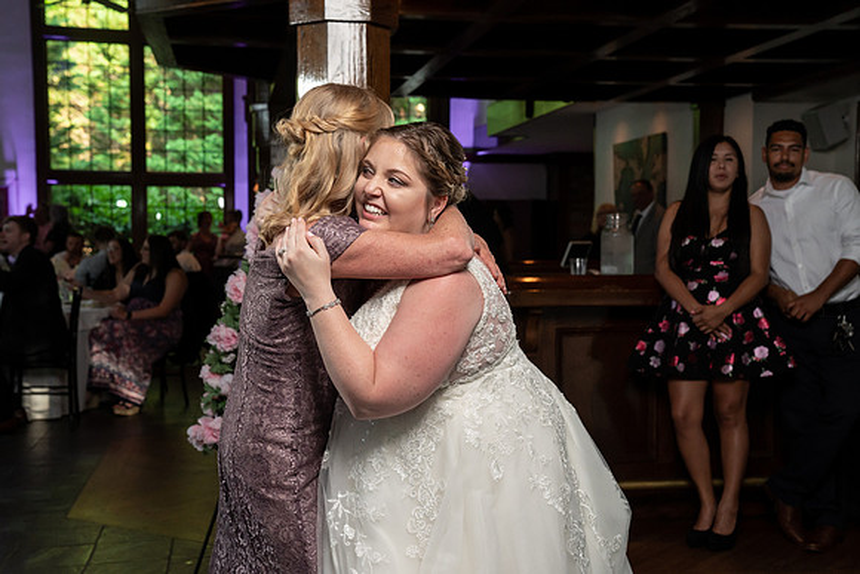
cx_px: 437
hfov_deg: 40.0
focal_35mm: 49
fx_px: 1181
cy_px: 287
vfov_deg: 27.3
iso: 2000
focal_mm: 48
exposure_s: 1/200
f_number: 5.6
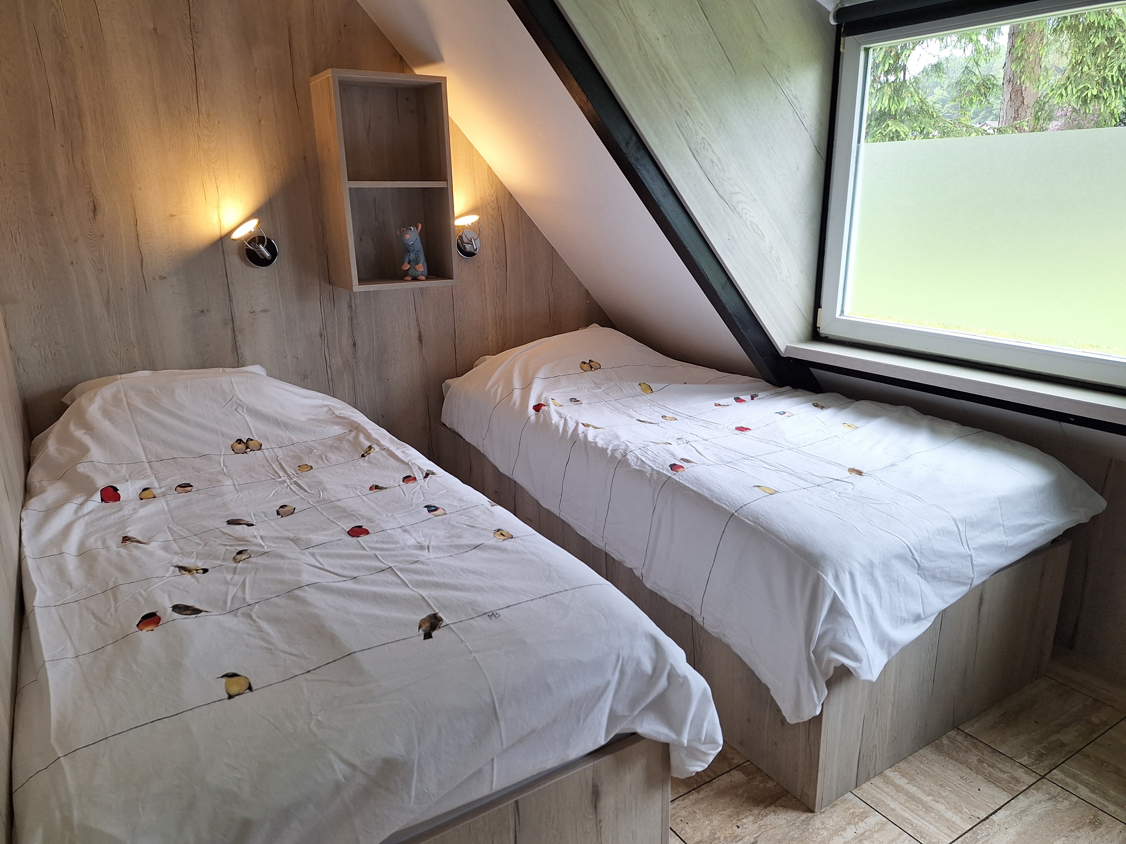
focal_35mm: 23
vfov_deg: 58.9
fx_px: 748
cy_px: 422
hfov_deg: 73.9
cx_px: 563
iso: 50
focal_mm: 5.54
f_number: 1.8
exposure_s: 1/100
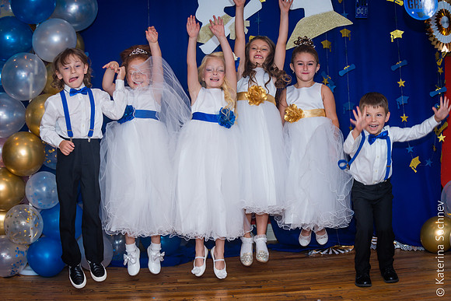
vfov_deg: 19.5
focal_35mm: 70
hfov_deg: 28.8
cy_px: 150
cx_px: 226
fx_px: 877
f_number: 3.5
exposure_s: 1/200
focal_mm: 70
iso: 320
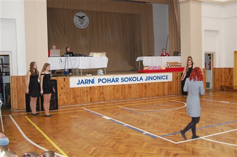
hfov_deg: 49.6
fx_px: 256
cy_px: 78
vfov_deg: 34.1
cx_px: 118
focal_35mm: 39
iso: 800
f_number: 4
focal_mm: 26
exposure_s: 1/60
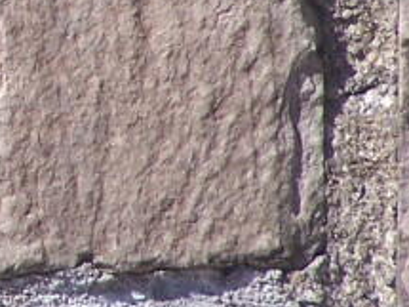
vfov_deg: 1.0
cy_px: 128
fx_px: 17855
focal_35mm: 1512
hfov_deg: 1.3
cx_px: -352
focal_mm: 52.6
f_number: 3.6
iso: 80
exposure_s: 1/400
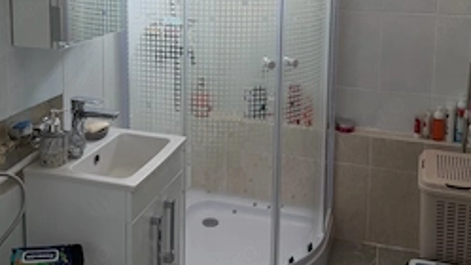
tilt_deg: -8.7
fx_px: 524
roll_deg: -1.1
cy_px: 17
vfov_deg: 27.1
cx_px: 235
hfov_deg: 48.4
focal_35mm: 42
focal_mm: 6.76
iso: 80
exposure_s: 1/100
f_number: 1.78
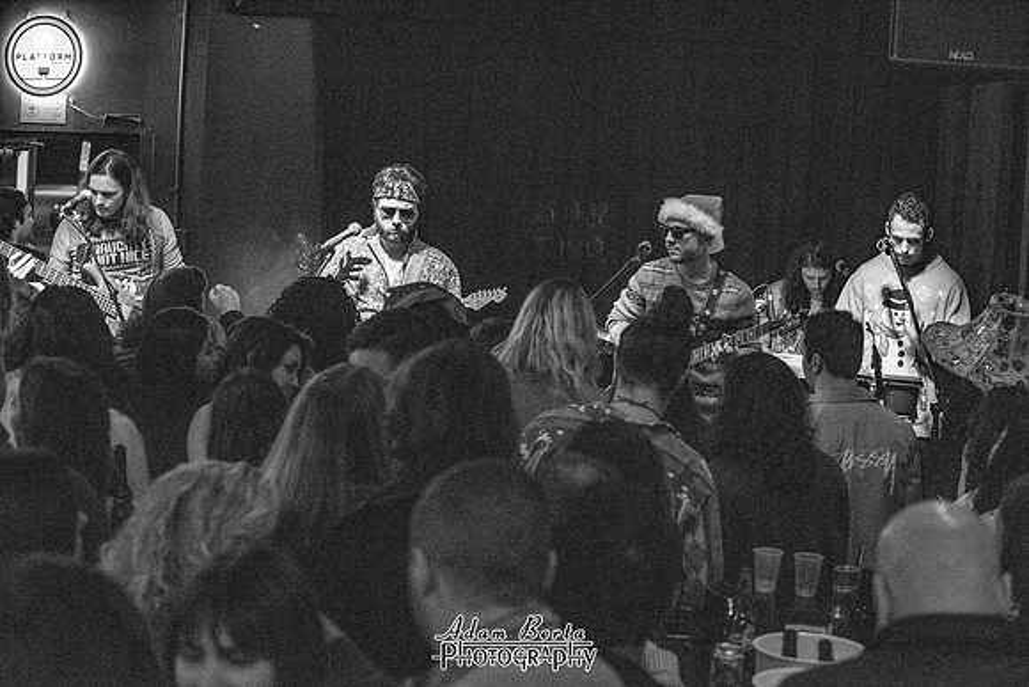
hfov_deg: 28.8
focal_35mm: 70
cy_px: 344
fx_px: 2001
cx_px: 514
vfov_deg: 19.5
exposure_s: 1/60
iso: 12800
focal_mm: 70
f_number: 4
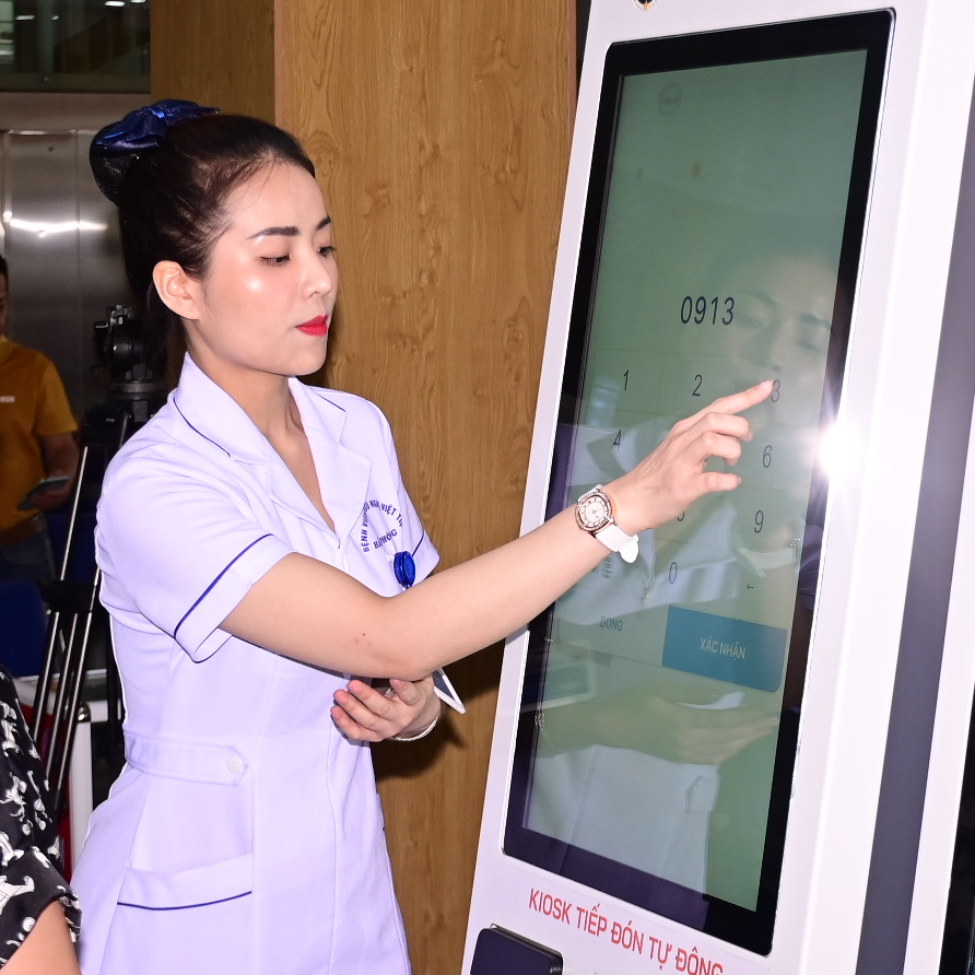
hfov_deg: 19.3
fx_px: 2868
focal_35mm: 90
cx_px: 490
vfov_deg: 19.3
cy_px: 399
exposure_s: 1/200
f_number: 5
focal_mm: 32
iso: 640
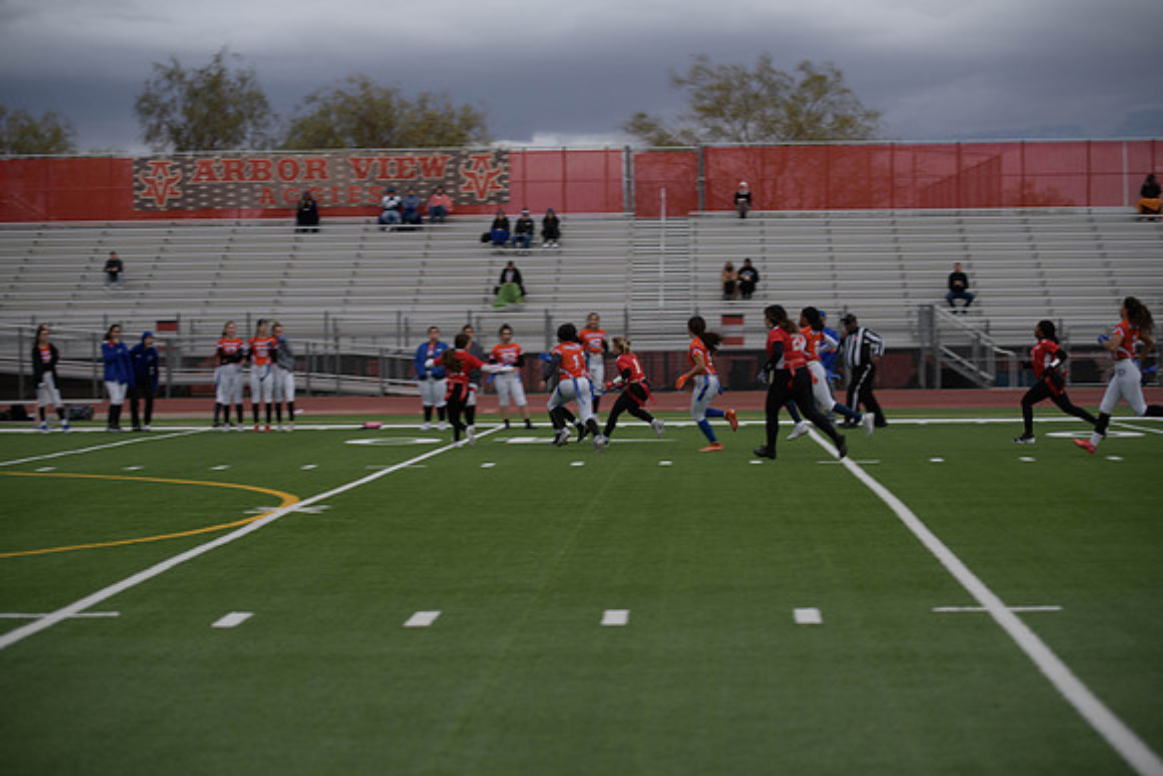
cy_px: 388
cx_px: 582
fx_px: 3070
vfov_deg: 14.4
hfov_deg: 21.5
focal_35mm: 95
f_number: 2.8
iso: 64
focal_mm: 95
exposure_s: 1/200
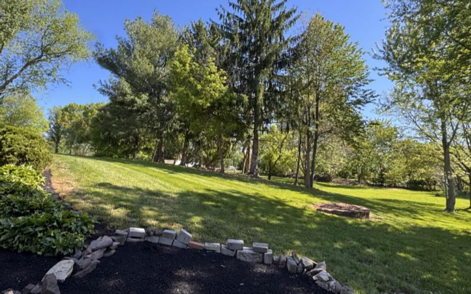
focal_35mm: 19
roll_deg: -0.9
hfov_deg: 88.0
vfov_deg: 61.9
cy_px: 124
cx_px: 231
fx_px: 244
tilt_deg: +10.6
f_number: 2.2
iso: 40
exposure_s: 1/423
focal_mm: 2.22
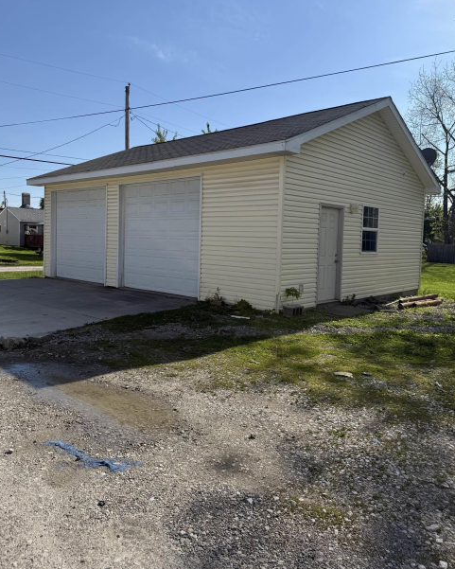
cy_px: 262
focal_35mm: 26
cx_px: 224
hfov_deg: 54.9
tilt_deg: -2.8
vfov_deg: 65.9
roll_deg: -1.3
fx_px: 438
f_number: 1.78
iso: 80
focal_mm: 6.76
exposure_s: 1/6173
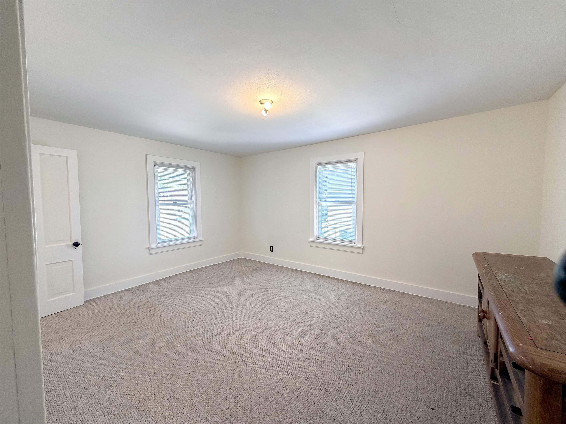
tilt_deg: -3.9
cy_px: 212
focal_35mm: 14
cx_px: 283
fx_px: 229
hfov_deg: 102.1
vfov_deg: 85.7
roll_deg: +0.3
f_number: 2.2
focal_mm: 2.22
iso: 200
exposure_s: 1/120
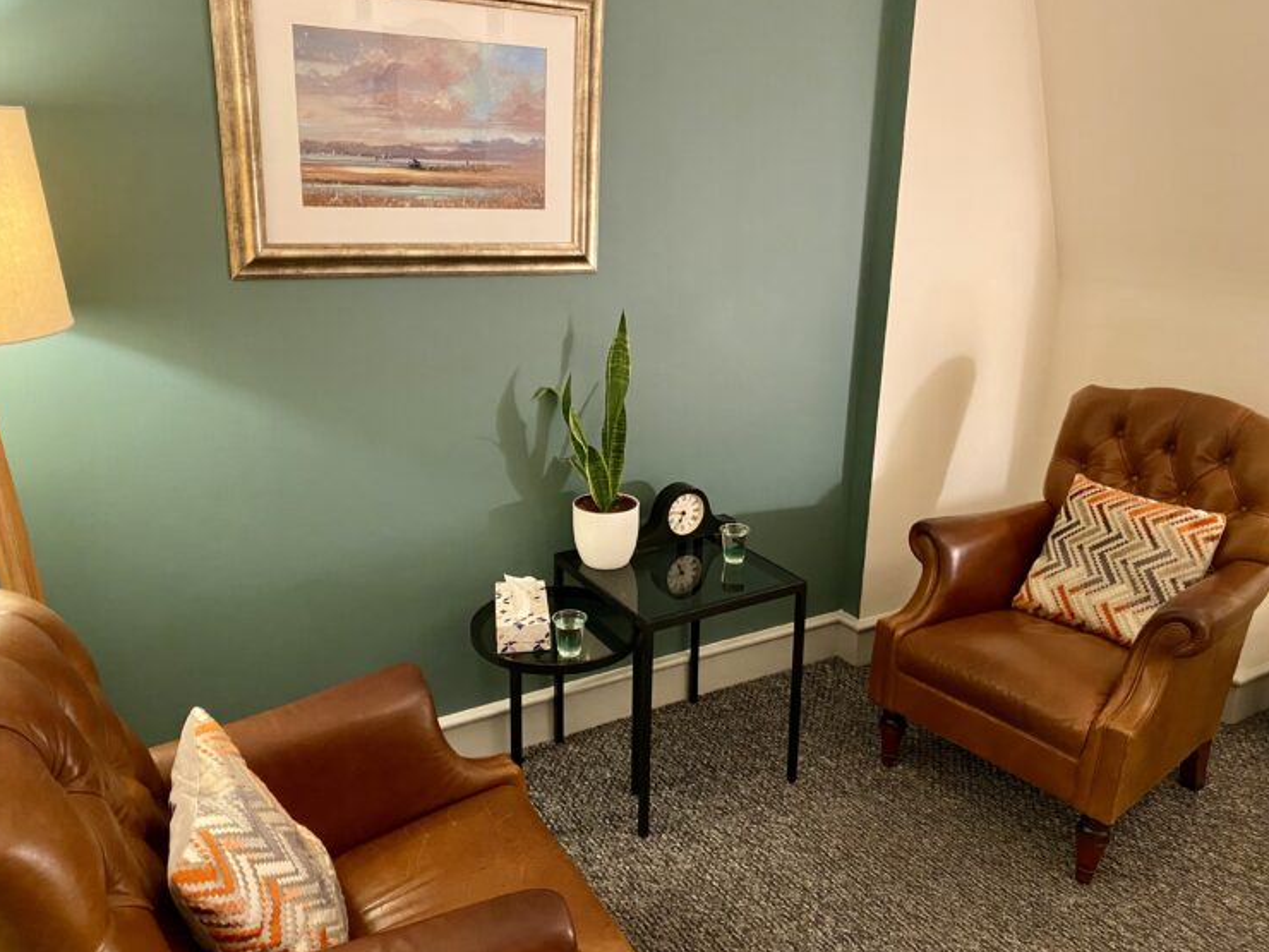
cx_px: 640
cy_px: 485
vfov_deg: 51.4
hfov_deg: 65.3
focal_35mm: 27
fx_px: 990
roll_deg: -0.6
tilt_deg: -18.1
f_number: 1.8
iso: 500
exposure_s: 1/33
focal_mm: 4.25
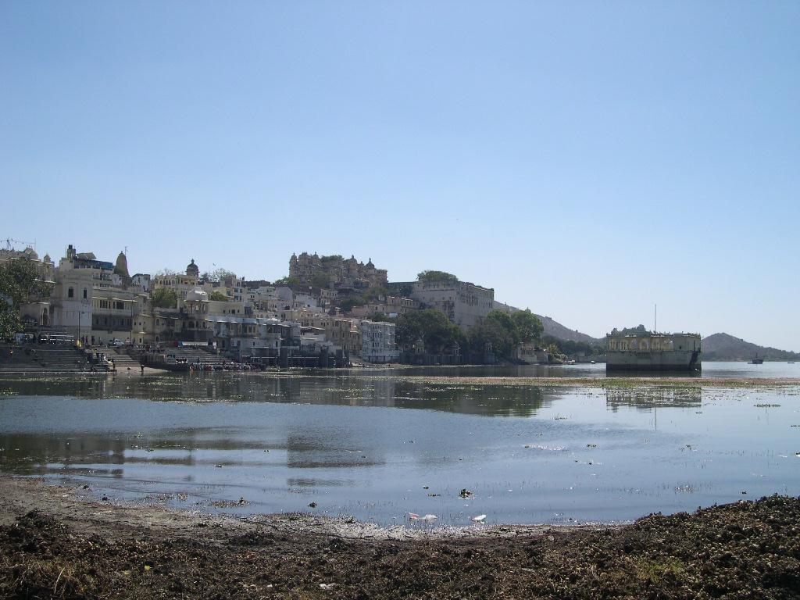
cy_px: 300
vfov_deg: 37.7
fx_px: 878
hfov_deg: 49.0
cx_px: 400
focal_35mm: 38
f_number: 7.6
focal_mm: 8
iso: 100
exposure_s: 1/334
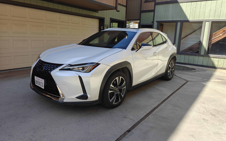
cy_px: 67
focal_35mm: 25
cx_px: 113
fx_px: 154
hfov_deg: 72.5
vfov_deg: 49.3
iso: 80
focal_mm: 6.06
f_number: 1.6
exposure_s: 1/601
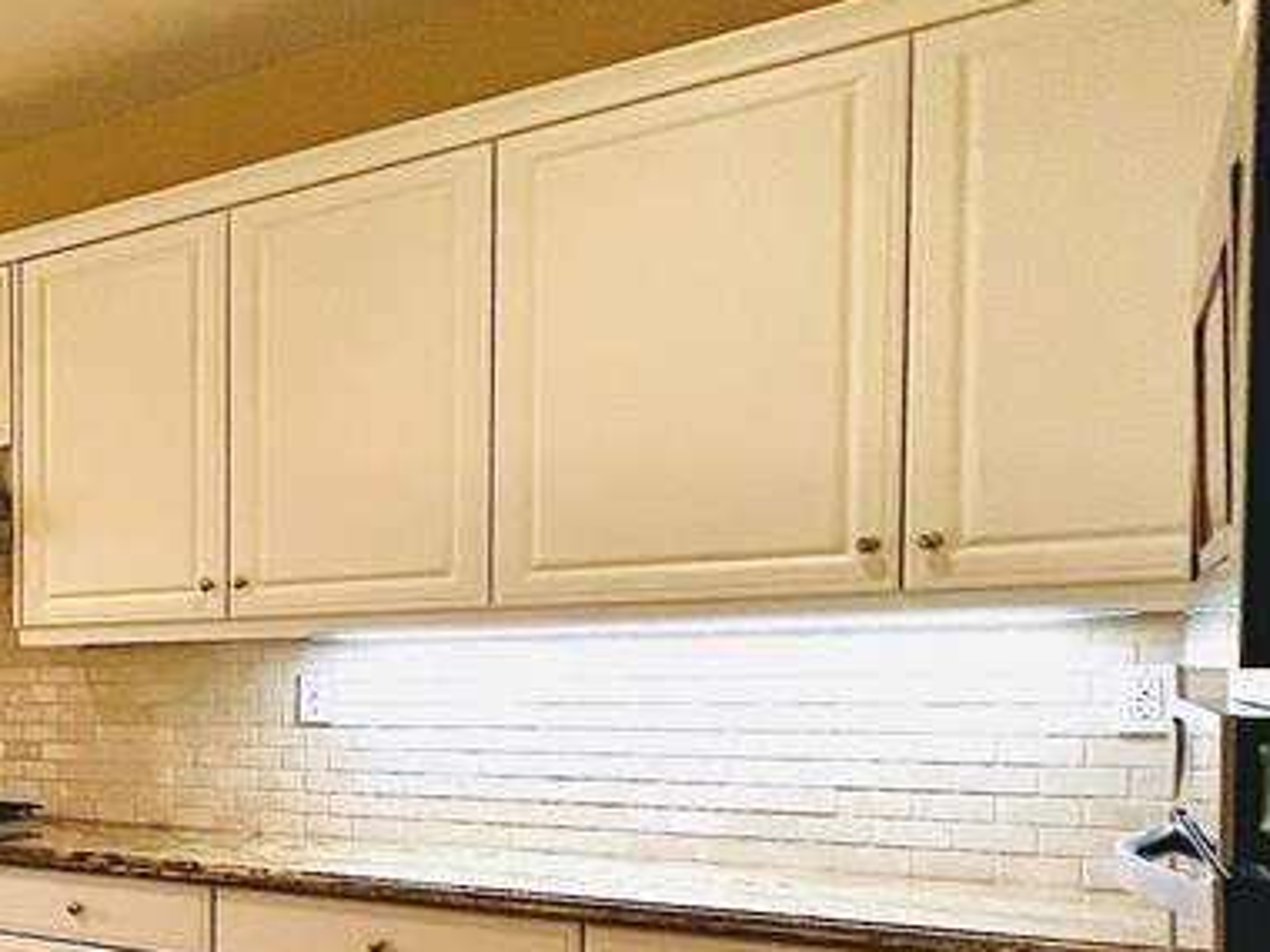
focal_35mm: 35
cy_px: 715
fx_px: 1284
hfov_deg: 34.4
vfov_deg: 39.6
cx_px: -431
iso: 100
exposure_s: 1/120
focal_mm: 1.57
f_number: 1.8
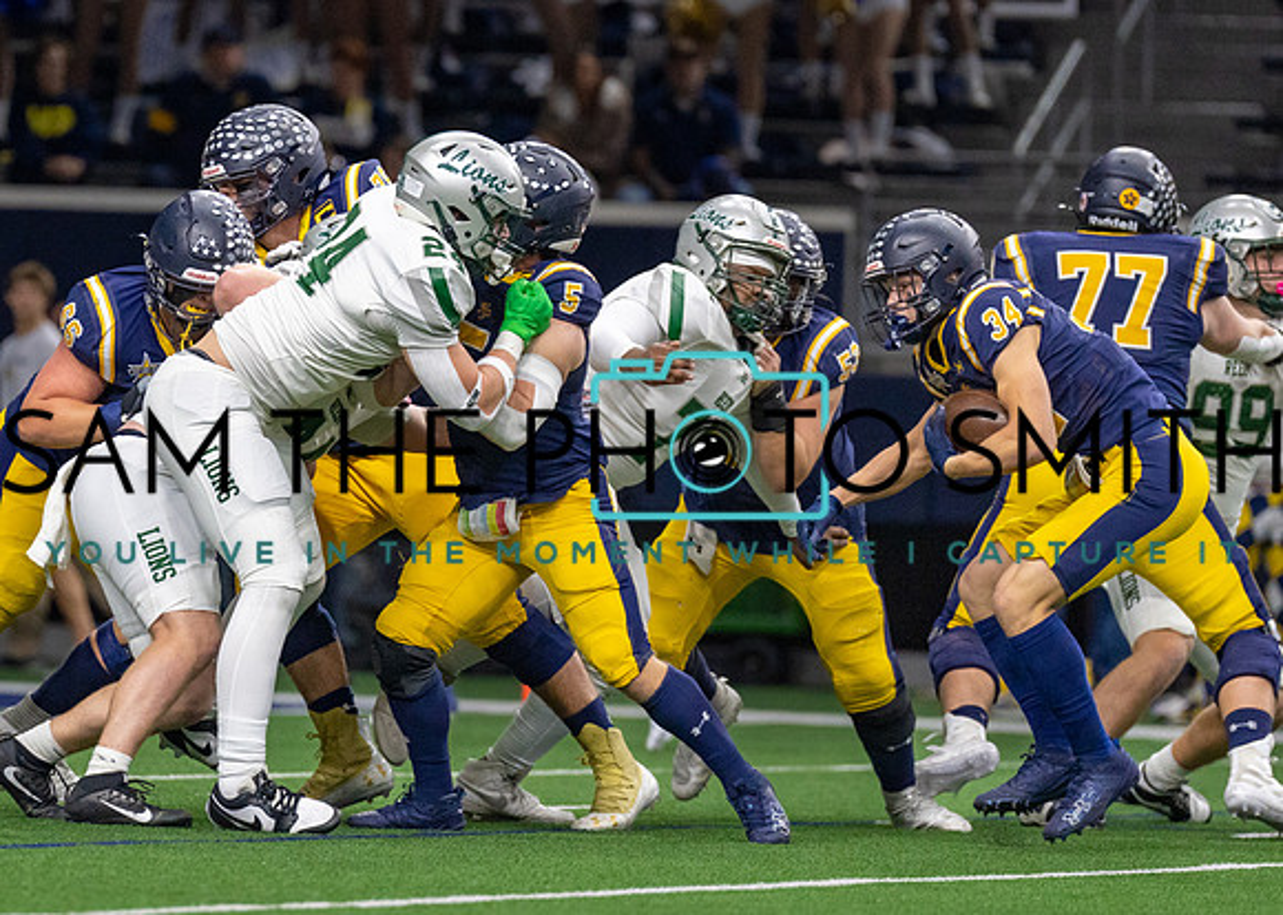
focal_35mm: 376
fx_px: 13702
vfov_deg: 3.8
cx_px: 452
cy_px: 406
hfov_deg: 5.4
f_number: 2.8
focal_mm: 200
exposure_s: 1/1250
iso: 2000
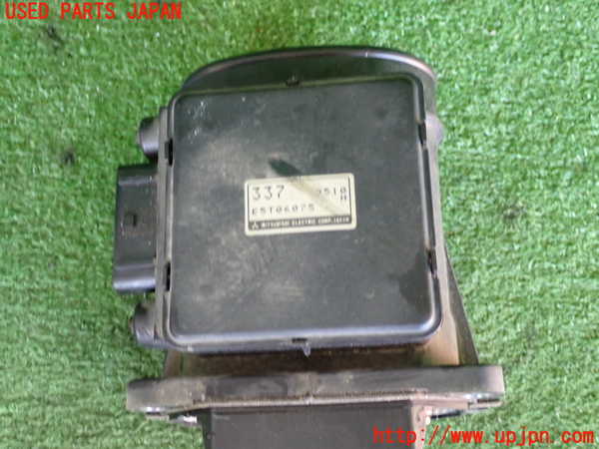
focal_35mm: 47
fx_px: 813
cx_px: 300
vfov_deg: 30.9
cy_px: 224
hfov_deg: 40.4
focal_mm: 8.4
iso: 800
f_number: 3.1
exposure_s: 1/50
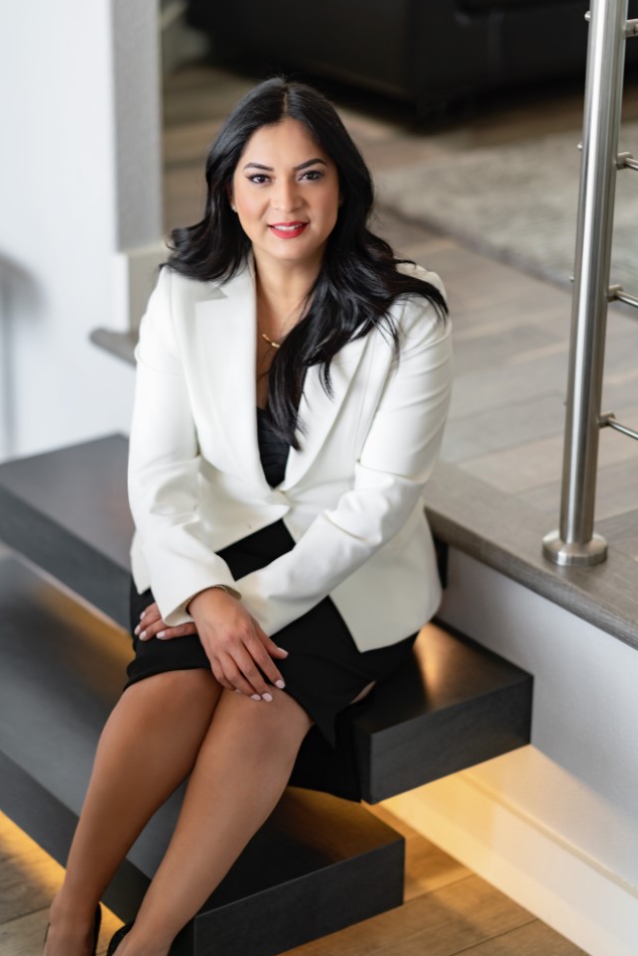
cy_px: 477
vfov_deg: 23.6
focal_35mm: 86
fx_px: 2285
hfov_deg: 15.9
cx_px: 318
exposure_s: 1/125
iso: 100
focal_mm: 85
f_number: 1.4
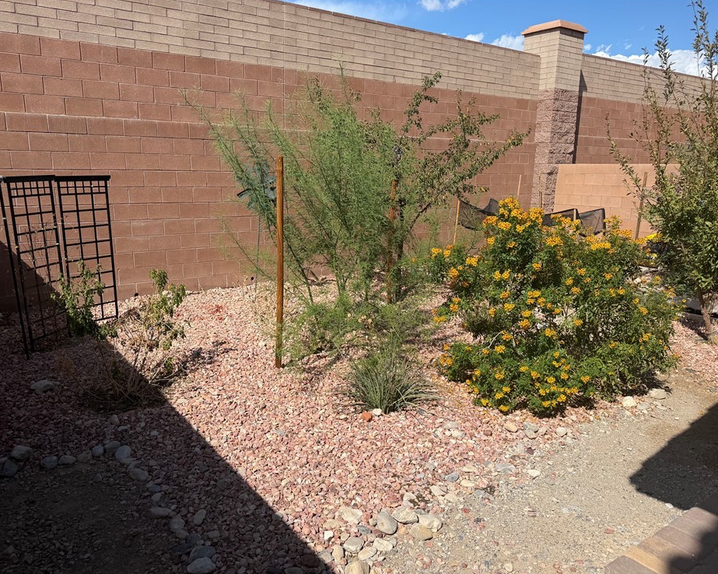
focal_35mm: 26
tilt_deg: -12.4
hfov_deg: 66.0
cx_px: 352
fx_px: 552
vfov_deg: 54.9
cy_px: 295
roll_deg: +0.1
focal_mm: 6.76
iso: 80
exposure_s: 1/6173
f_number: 1.78
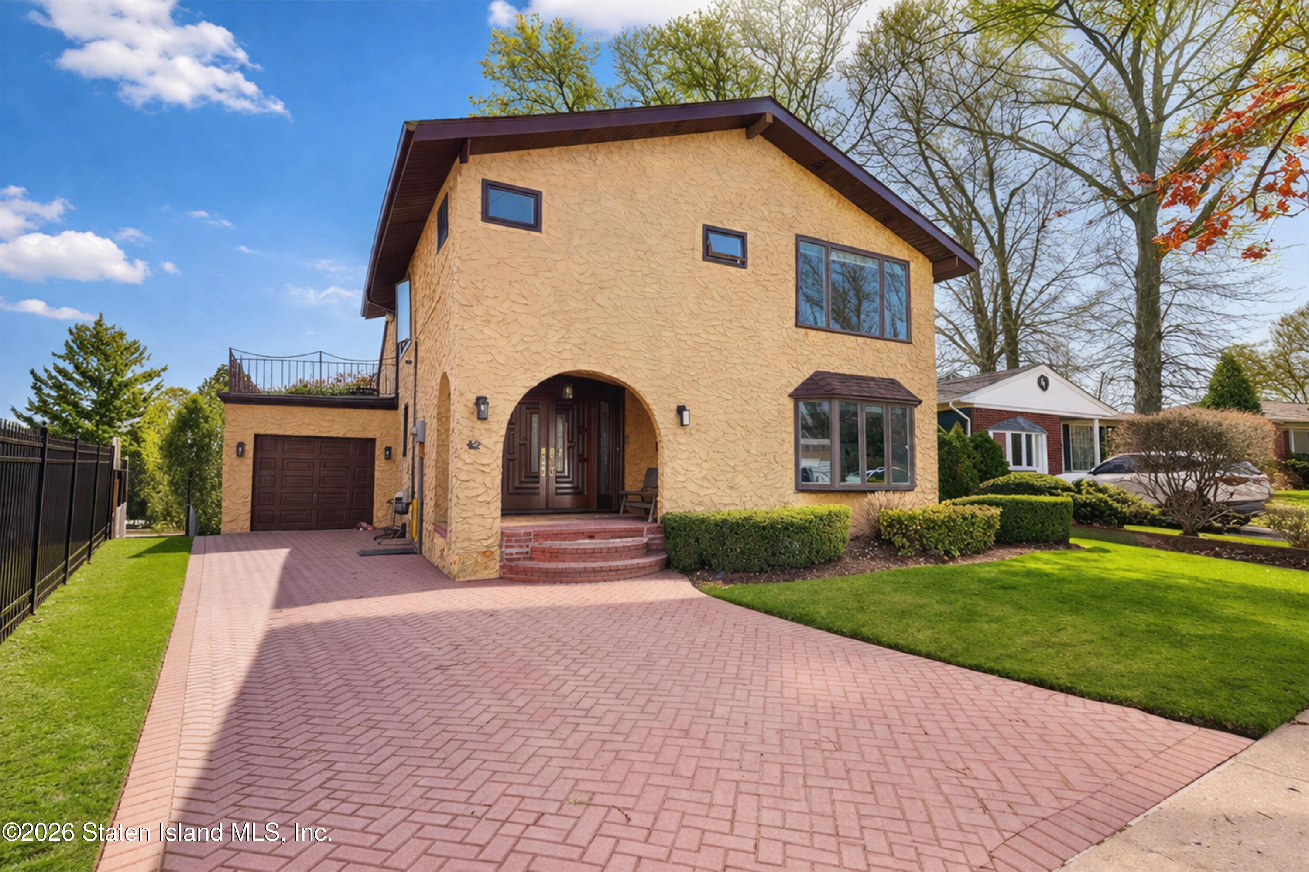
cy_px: 436
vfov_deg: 73.7
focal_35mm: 16
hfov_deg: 96.7
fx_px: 582
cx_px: 654
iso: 100
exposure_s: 1/160
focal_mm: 16
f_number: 6.3
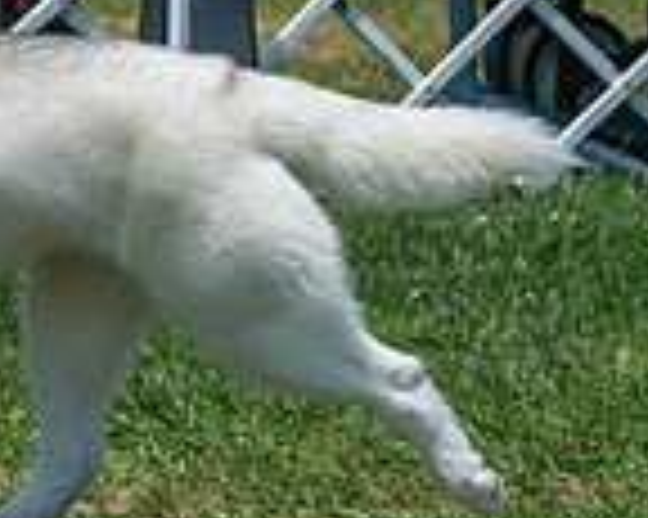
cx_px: -331
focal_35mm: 812
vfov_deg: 1.9
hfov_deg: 2.4
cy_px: -204
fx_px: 15562
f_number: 5.6
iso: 125
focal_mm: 162
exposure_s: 1/1000
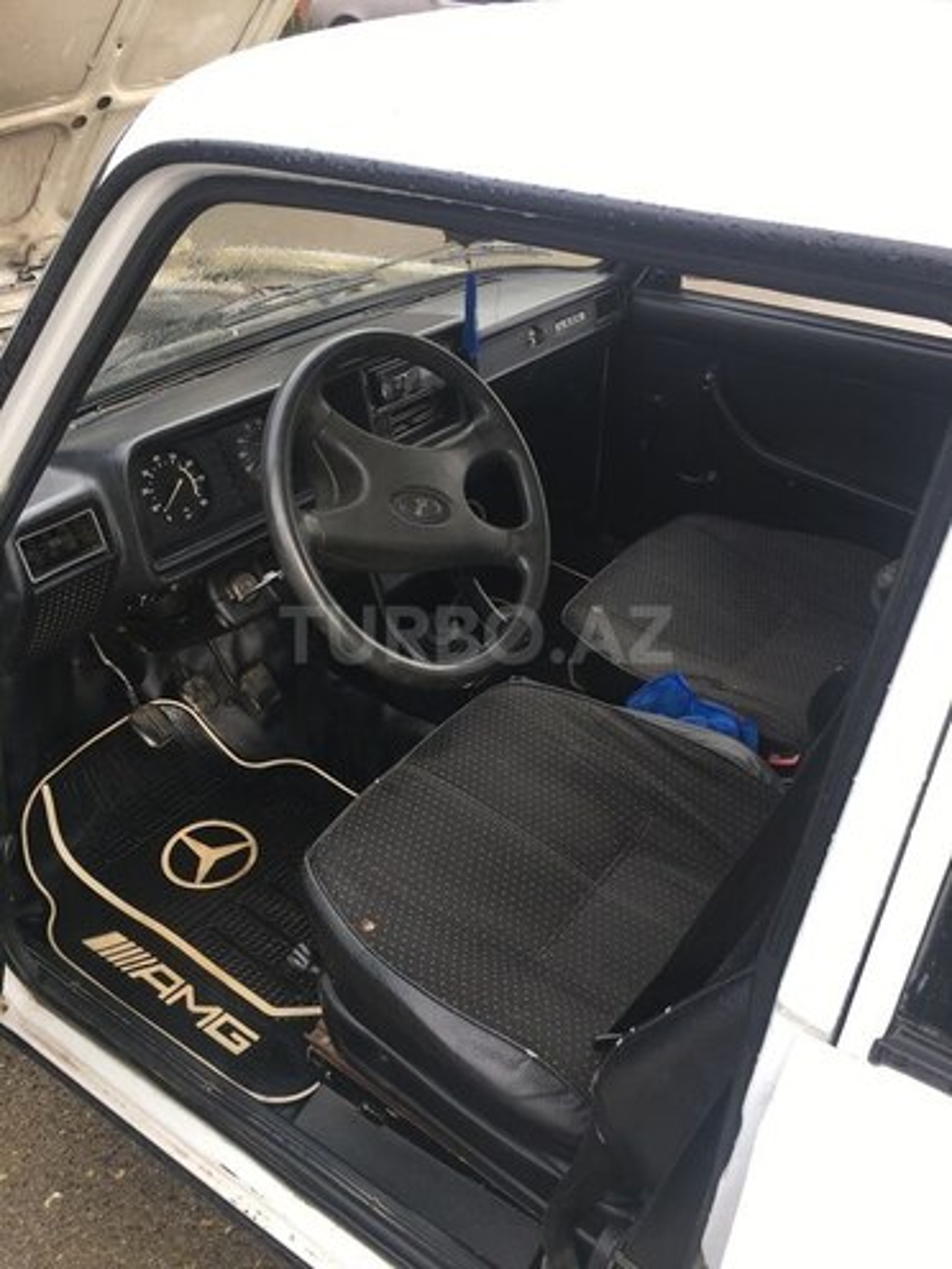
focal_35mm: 29
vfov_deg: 61.7
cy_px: 634
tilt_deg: -33.2
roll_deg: -2.2
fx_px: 1063
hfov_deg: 48.2
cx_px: 476
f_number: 2.2
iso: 25
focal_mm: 4.15
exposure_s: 1/123
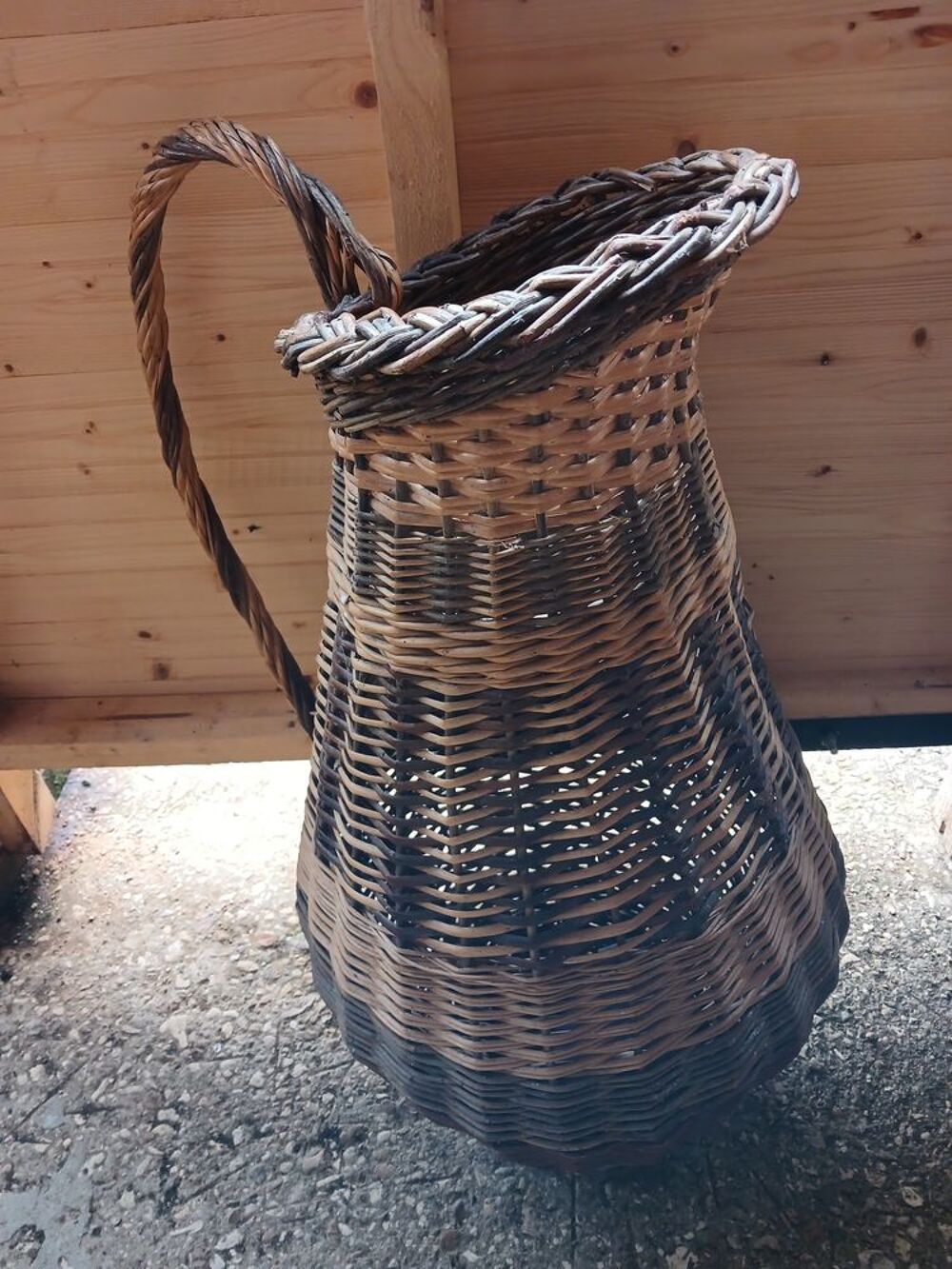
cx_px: 476
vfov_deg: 65.3
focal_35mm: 27
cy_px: 634
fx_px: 990
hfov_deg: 51.4
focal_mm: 4
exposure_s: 1/50
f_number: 1.8
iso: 250
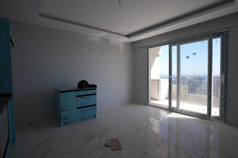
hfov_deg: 90.0
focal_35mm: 18
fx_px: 119
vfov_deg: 67.4
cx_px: 119
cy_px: 79
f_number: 5
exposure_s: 1/250
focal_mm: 18
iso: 100
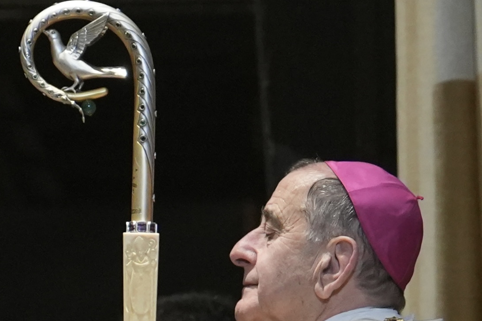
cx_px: 197
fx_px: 4337
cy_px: 281
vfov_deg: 4.2
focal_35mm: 324
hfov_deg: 6.4
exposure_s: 1/160
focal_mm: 150
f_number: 2.8
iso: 3200
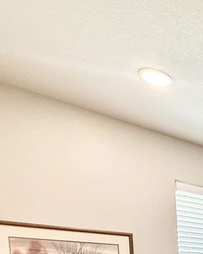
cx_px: 387
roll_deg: +1.9
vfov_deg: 33.1
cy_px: 304
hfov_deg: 20.2
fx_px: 346
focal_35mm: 46
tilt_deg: -1.7
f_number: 2.2
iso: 320
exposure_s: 1/120
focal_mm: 2.22
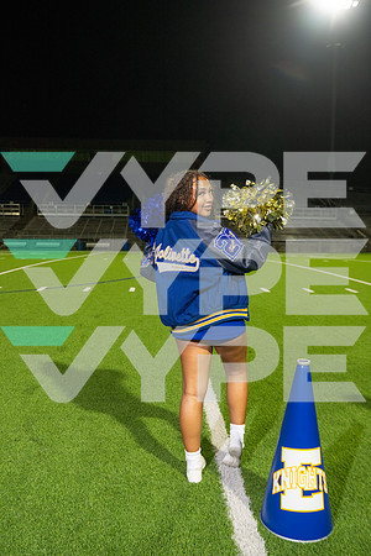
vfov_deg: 57.2
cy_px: 278
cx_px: 186
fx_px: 510
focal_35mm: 33
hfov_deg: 40.0
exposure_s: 1/200
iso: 1000
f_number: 4.5
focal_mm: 33
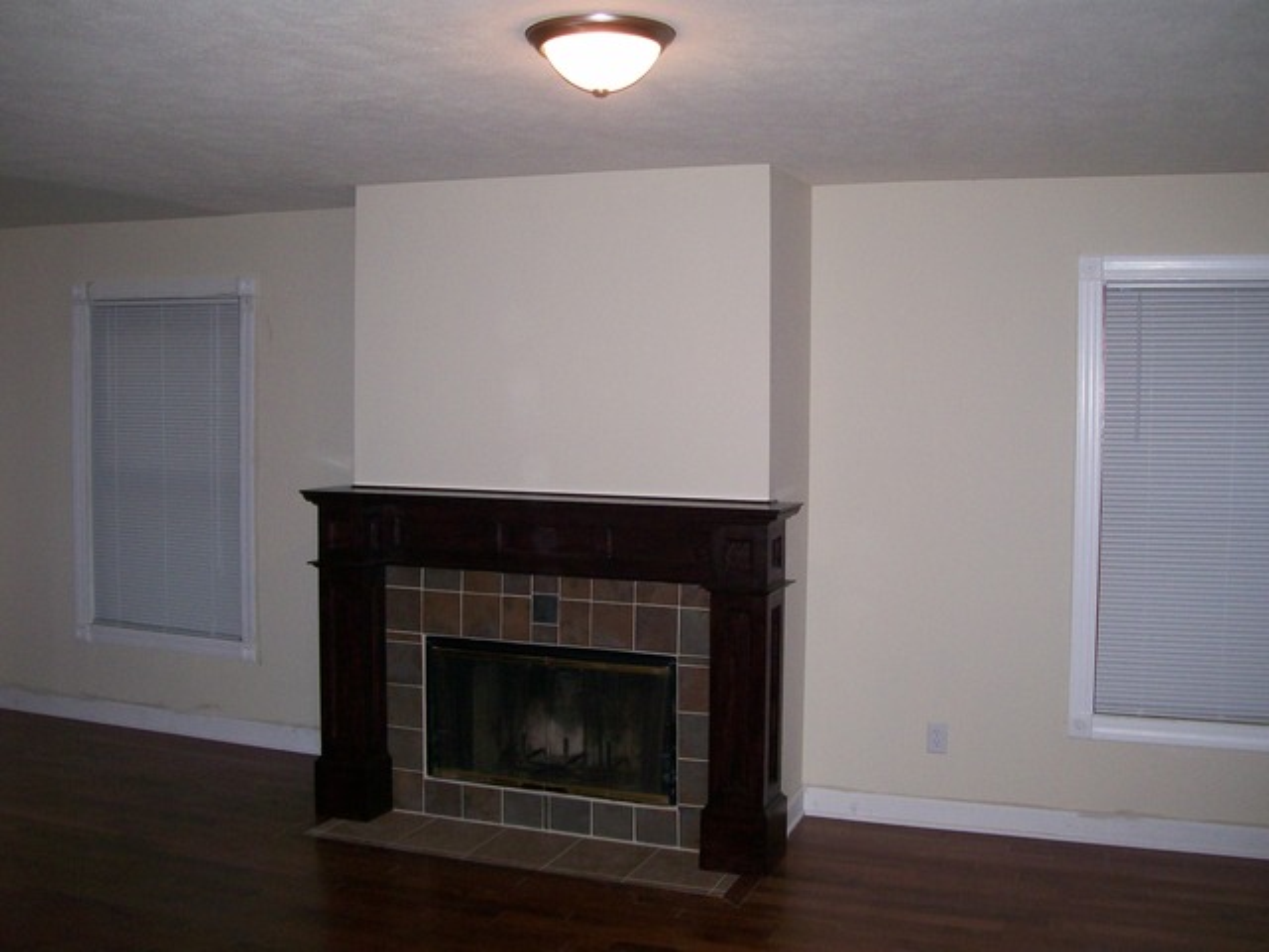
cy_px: 476
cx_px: 634
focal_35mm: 36
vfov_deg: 39.7
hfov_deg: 51.4
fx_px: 1320
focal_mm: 6
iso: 140
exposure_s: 1/64
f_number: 2.7
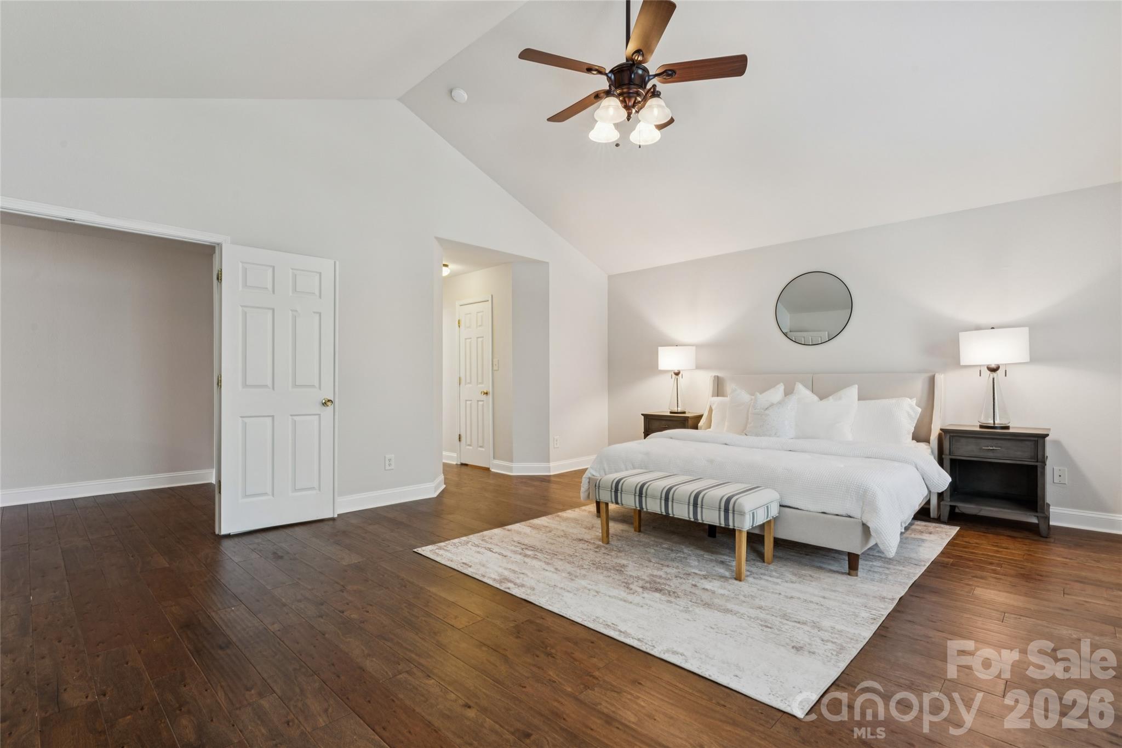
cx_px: 561
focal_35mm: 16
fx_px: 514
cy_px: 374
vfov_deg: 72.0
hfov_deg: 95.0
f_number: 13
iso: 100
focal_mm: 16.5
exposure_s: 1.3
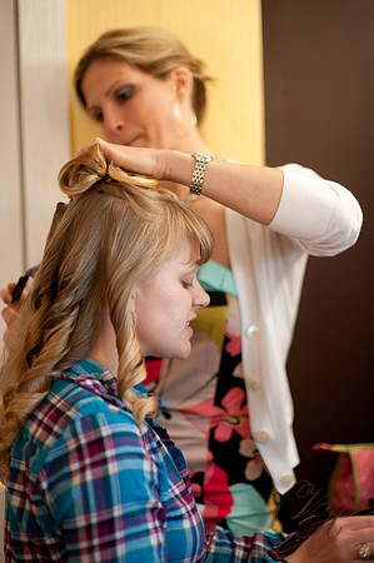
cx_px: 187
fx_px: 1328
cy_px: 282
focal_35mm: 85
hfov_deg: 16.0
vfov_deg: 23.9
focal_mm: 85
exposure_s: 1/200
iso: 200
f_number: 1.8
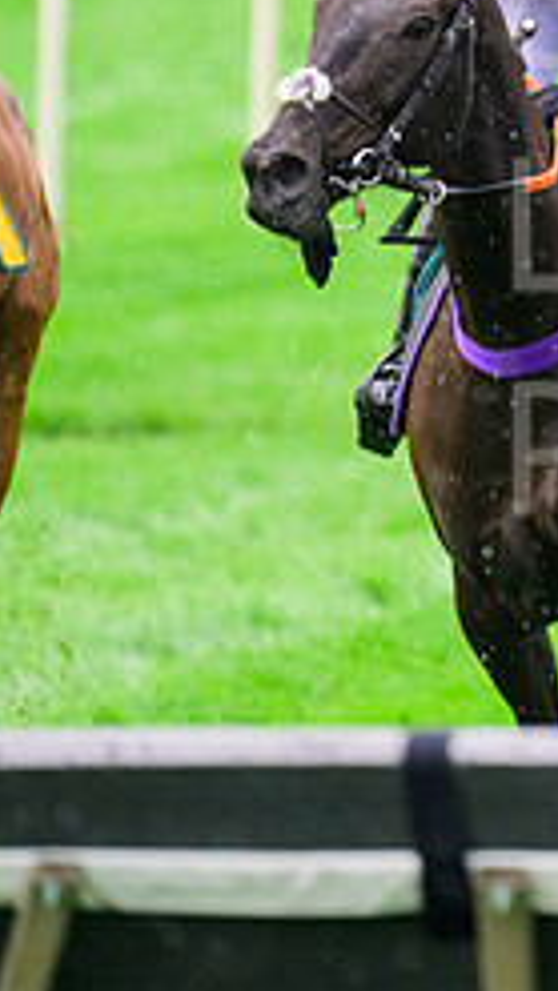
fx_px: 25848
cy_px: 263
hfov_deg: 1.2
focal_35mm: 983
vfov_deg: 2.2
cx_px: 1032
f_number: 5.6
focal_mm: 400
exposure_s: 1/1250
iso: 2000
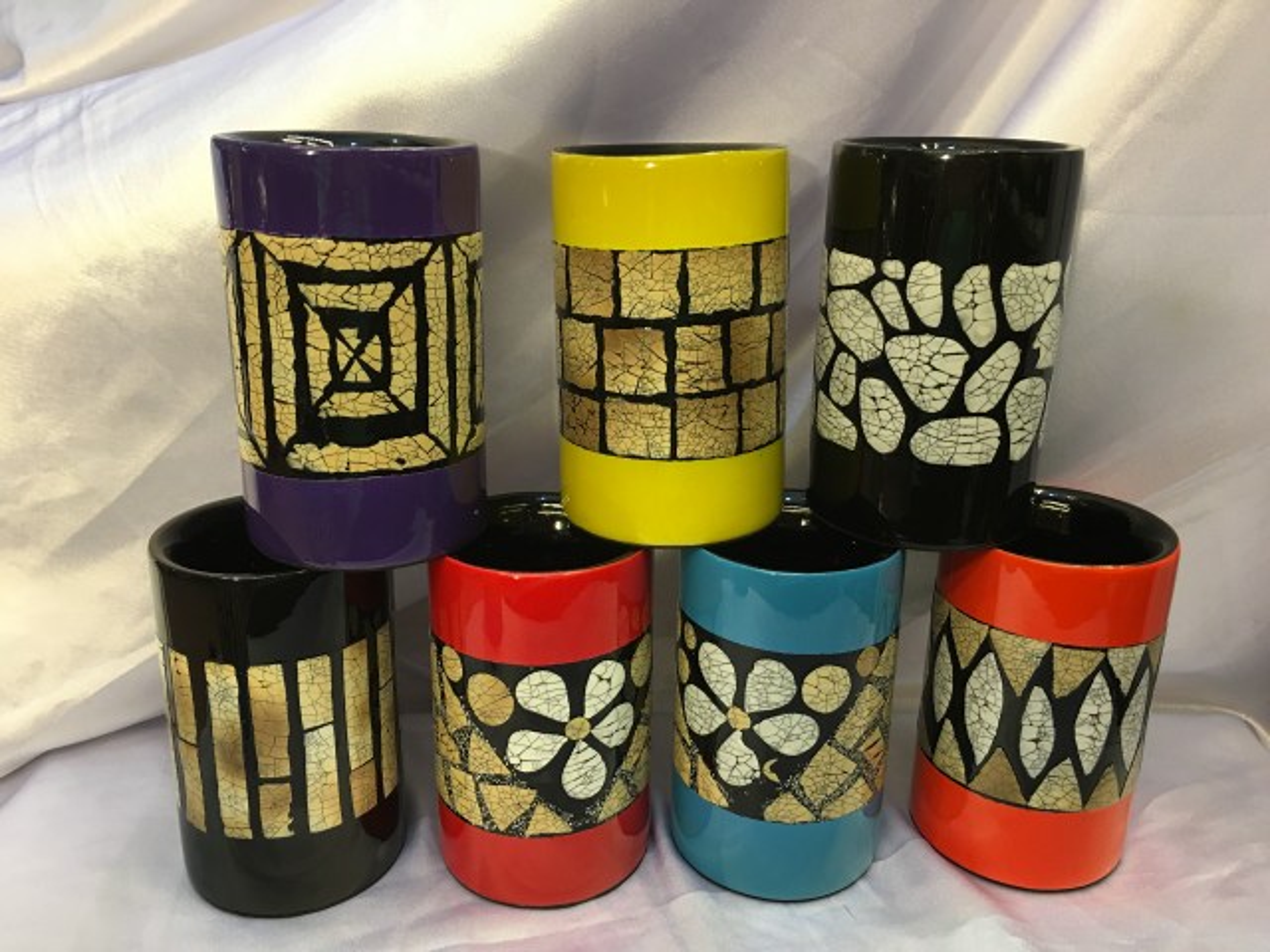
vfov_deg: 48.2
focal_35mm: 29
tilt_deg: -18.1
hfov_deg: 61.7
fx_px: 1064
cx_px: 635
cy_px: 476
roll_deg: +0.3
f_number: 2.2
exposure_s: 1/17
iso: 64
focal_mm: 4.15
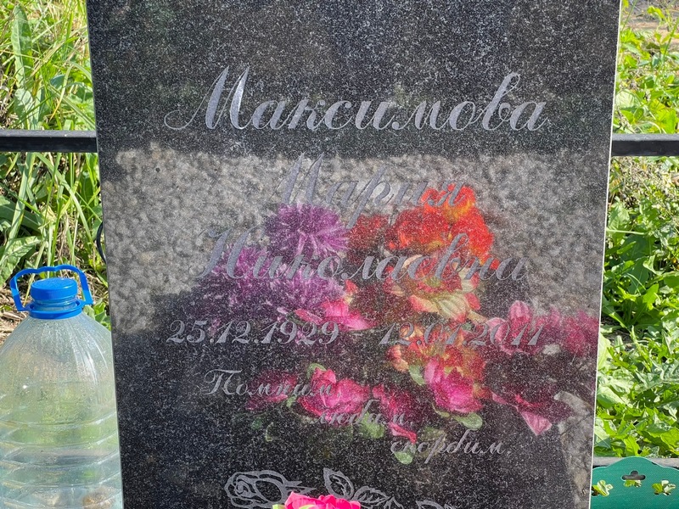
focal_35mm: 77
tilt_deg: -26.5
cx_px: 340
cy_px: 254
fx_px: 1510
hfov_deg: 25.3
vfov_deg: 19.1
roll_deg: -1.2
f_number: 2.8
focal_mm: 9
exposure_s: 1/113
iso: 32
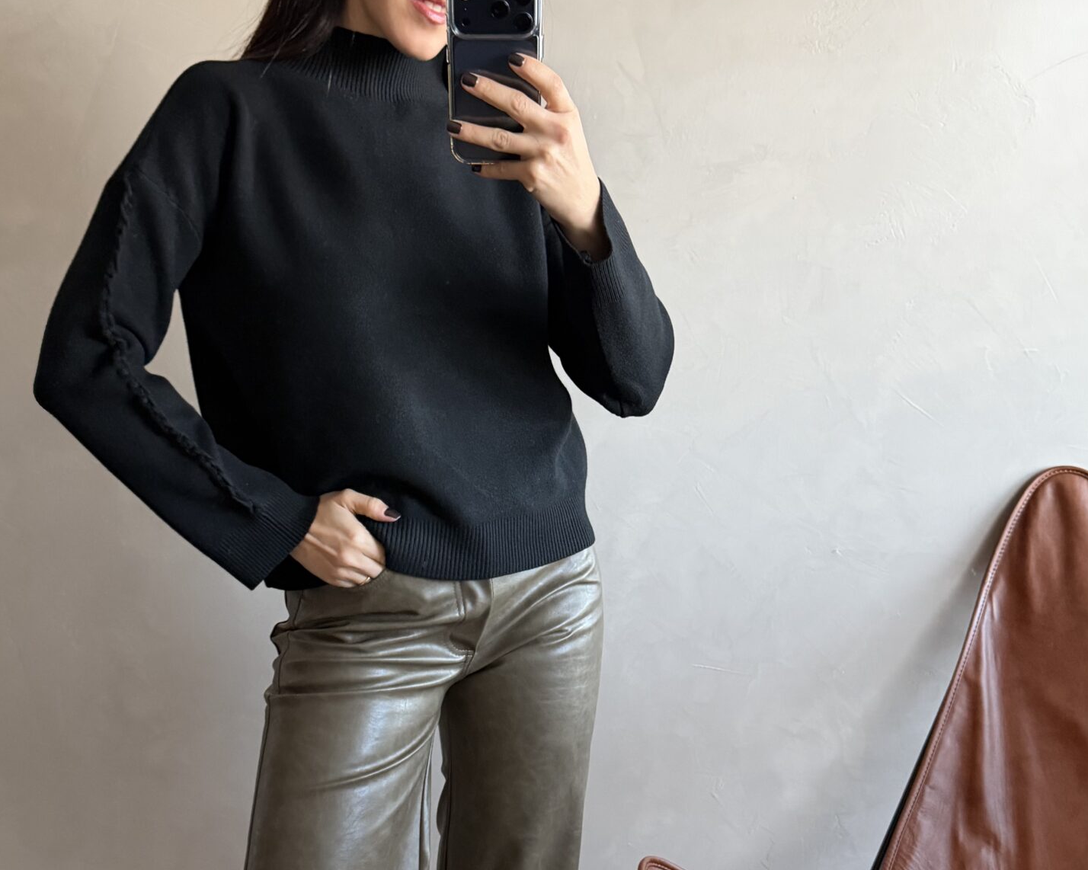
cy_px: 590
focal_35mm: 42
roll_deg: +0.9
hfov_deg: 43.8
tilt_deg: -30.7
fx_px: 1352
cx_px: 499
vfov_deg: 35.3
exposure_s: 1/60
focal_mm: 6.76
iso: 500
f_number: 1.78
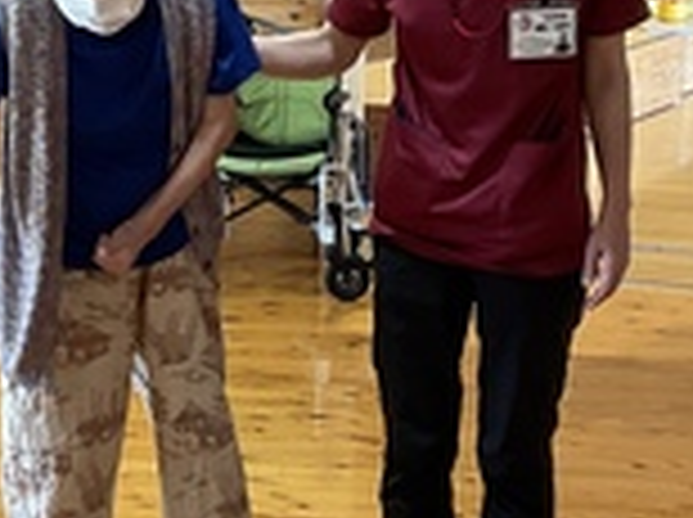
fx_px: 2259
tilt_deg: -13.1
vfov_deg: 13.1
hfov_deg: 17.3
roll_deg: +0.7
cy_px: 284
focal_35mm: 113
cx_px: 135
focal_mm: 3
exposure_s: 1/60
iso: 100
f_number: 1.8
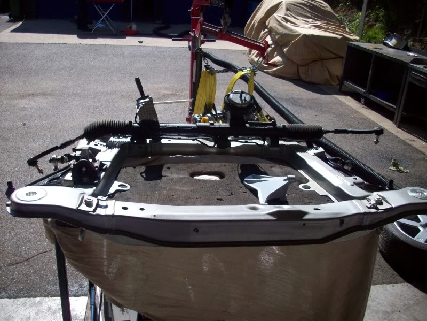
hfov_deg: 50.1
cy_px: 160
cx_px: 214
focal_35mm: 37
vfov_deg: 38.7
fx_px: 456
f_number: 5.6
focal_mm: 6.2
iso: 80
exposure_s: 1/333
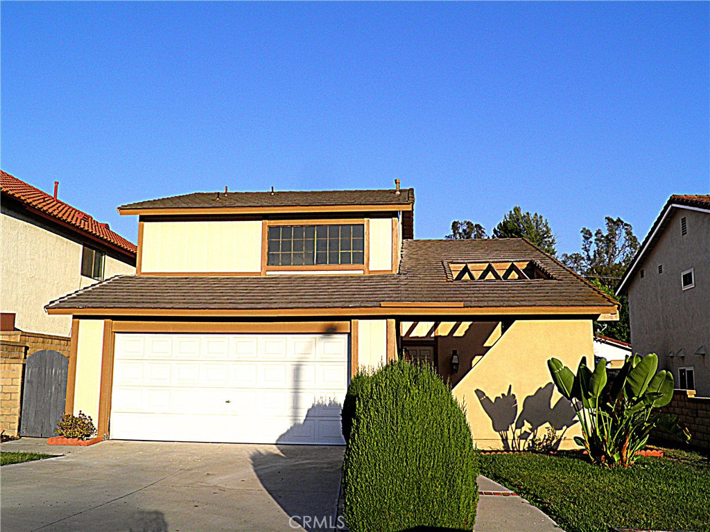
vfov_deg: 46.8
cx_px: 355
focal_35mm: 30
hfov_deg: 60.0
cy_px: 266
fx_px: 615
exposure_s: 1/320
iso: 50
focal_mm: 5.5
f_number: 5.9
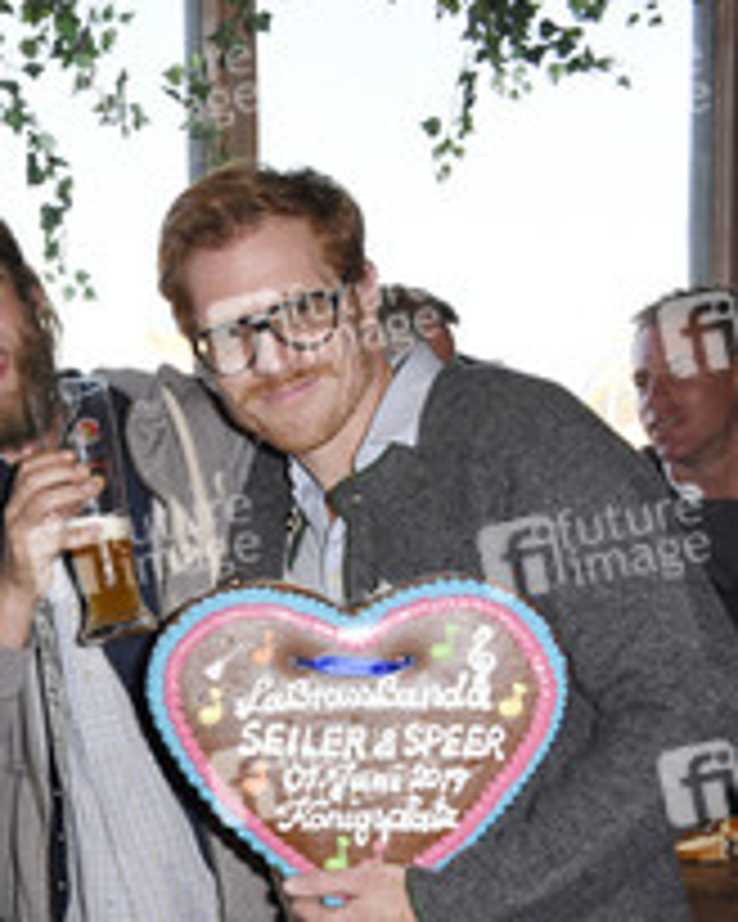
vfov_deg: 27.6
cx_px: -245
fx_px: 1857
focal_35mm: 68
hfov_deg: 20.4
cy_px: 661
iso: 320
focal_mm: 22
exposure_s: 1/160
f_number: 6.3
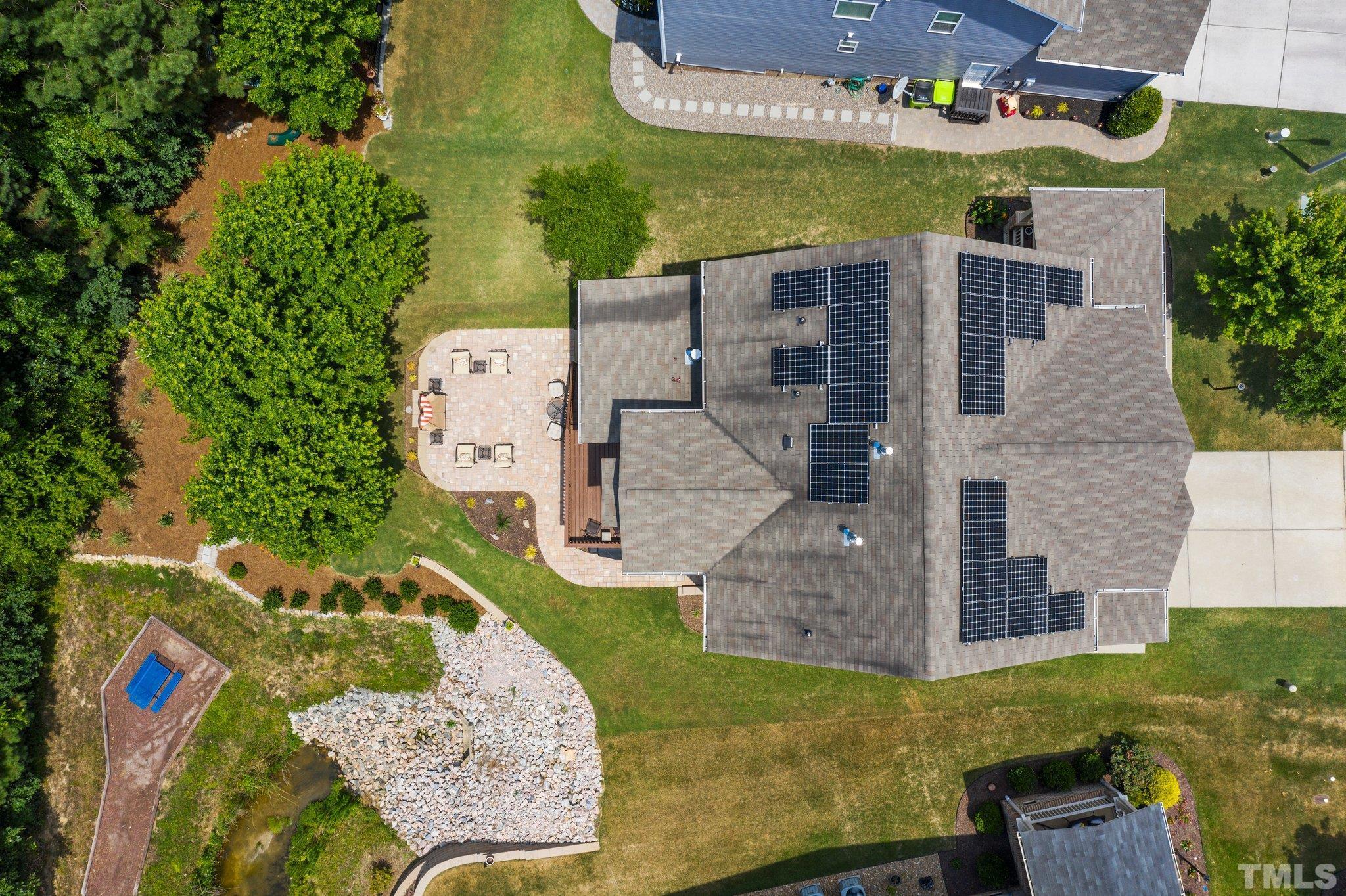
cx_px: 673
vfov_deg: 46.4
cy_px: 448
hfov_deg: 65.5
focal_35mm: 28
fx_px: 1046
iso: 100
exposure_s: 1/120
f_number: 4.5
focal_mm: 10.26
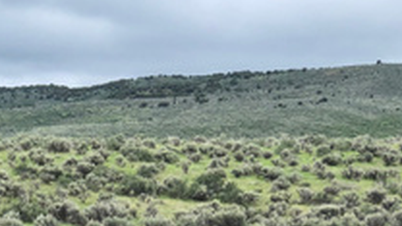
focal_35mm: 191
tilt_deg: -5.9
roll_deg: -2.5
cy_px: 369
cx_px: -25
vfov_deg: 6.3
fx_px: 2036
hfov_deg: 11.1
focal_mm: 6.6
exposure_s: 1/440
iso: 20
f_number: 2.8
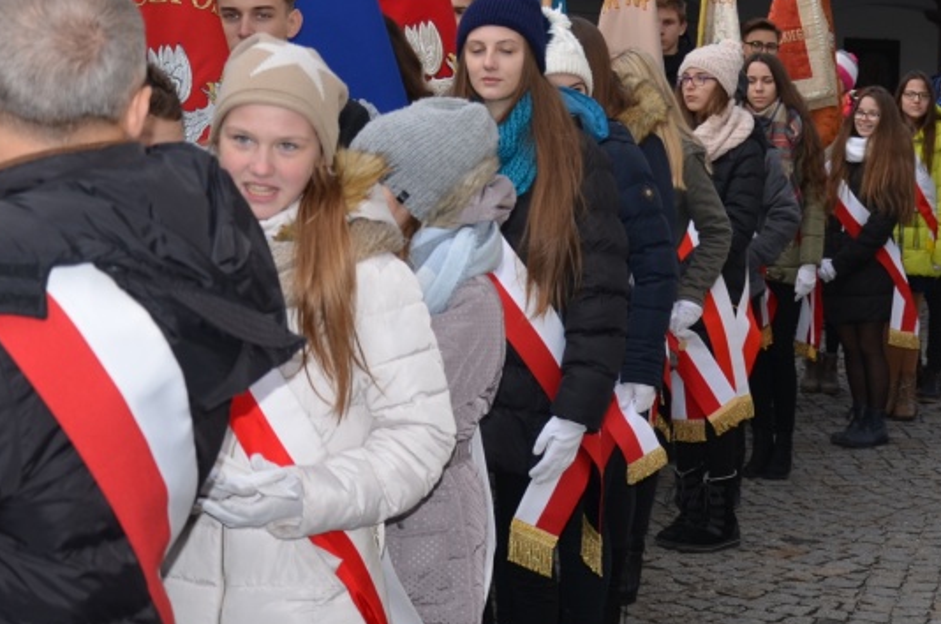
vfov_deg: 14.7
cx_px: 710
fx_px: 2400
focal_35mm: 92
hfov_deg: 22.0
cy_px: 88
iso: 160
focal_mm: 32
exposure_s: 1/200
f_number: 4.2
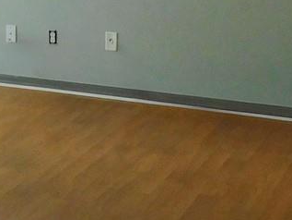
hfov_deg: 15.4
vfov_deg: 12.0
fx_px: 979
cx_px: -175
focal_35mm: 116
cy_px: -148
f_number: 3
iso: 125
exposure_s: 1/100
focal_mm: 4
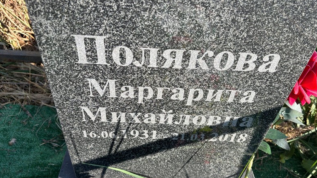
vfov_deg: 40.1
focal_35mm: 29
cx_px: 157
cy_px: 104
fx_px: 244
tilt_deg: -45.8
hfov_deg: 66.0
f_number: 1.6
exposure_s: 1/769
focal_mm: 5.96
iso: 50
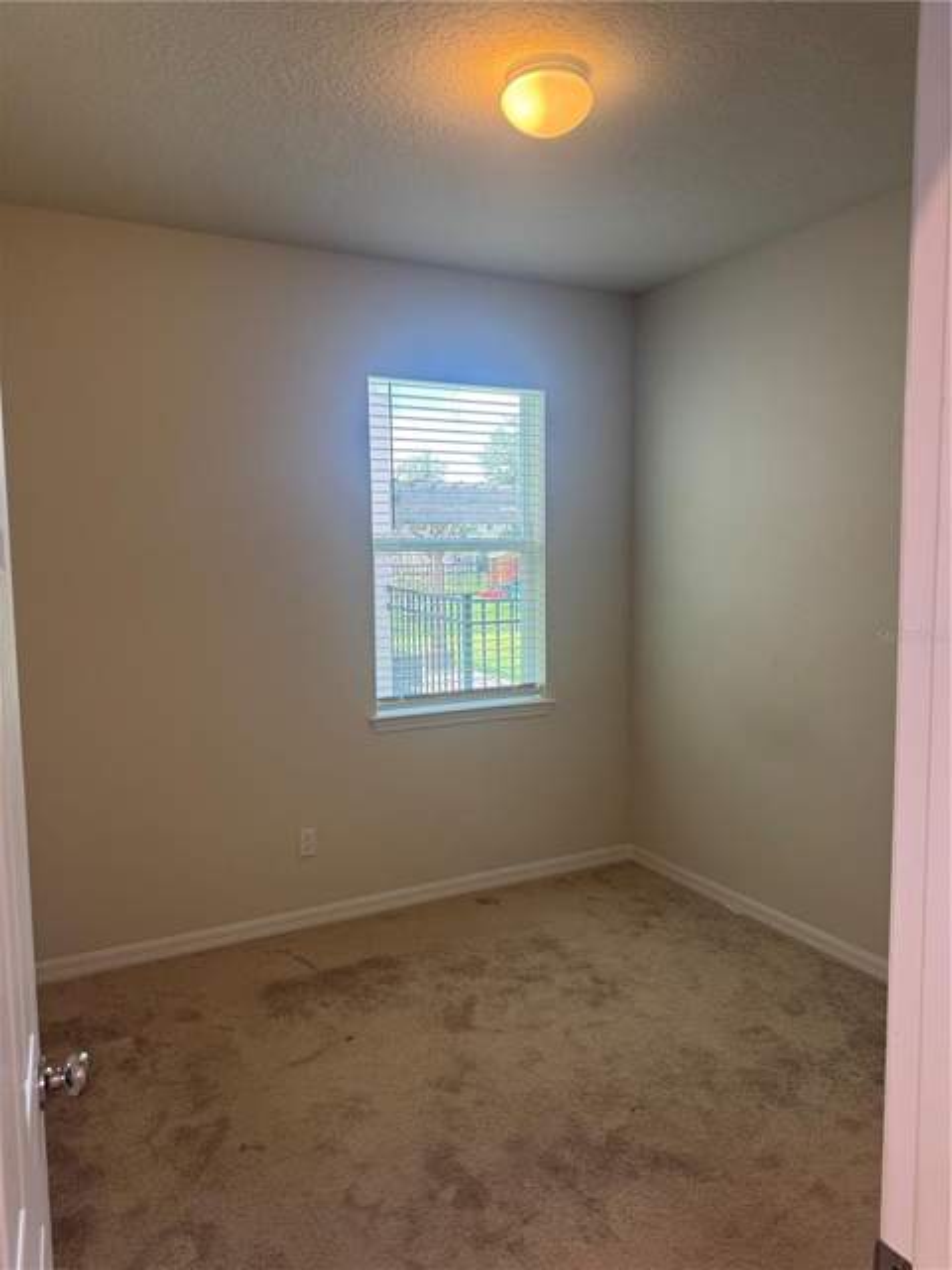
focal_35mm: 24
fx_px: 880
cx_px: 476
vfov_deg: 71.6
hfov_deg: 56.8
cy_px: 635
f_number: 1.78
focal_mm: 6.76
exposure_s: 1/120
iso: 125
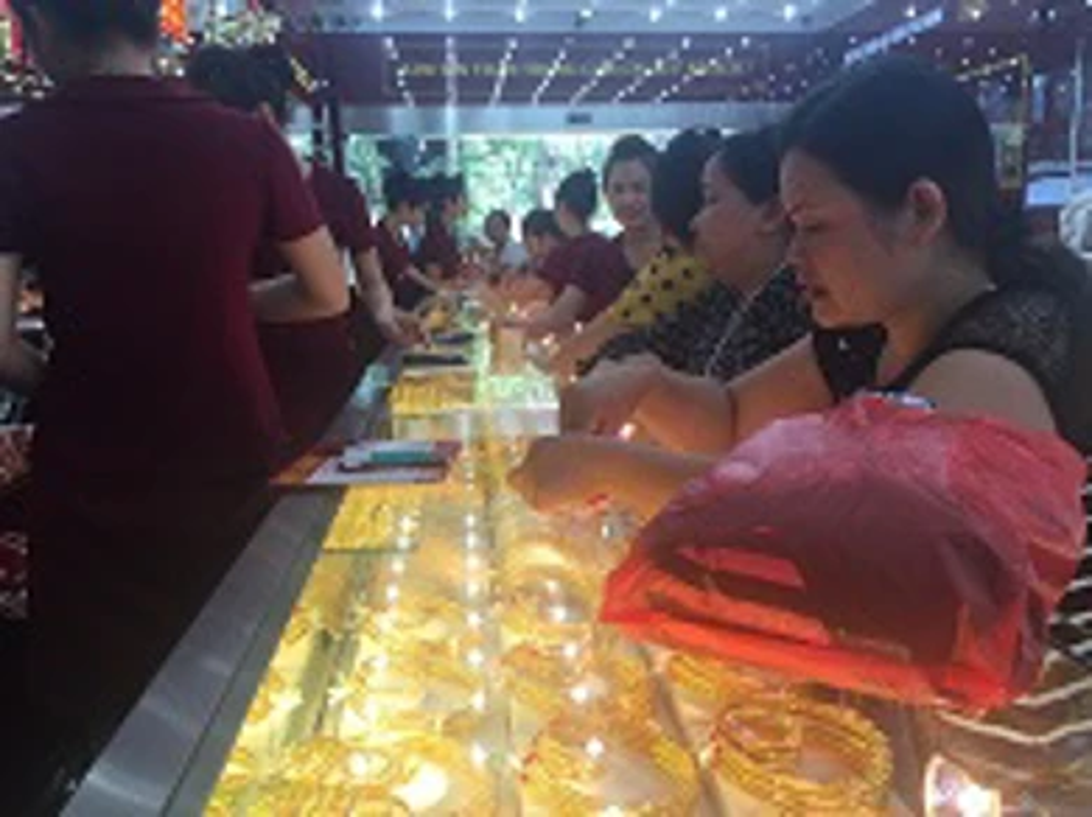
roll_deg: +0.4
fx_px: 914
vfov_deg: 48.2
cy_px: 408
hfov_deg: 61.7
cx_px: 546
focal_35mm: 29
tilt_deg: -9.7
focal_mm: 4.15
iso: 40
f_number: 2.2
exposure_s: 1/120
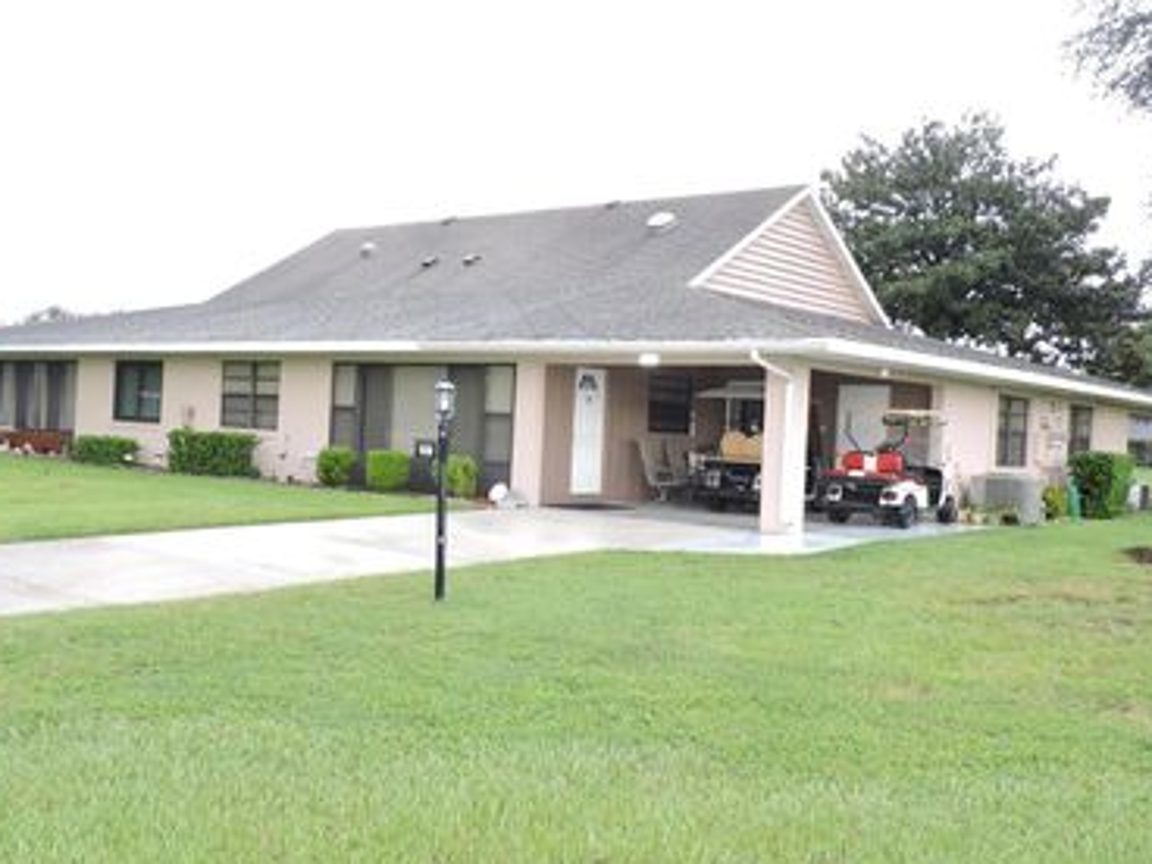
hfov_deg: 48.8
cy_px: 412
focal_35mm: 38
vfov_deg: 37.7
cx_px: 491
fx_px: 1265
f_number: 3.1
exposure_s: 1/160
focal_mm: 5
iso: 220
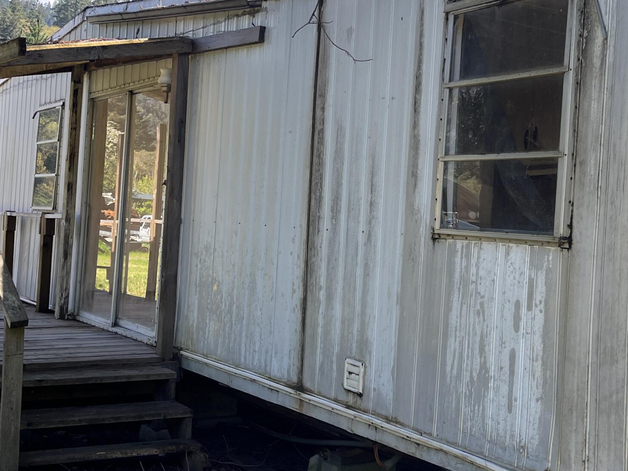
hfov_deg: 36.2
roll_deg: -3.6
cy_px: 208
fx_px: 962
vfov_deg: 27.5
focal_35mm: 53
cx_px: 322
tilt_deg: +0.8
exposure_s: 1/583
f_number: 1.6
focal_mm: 5.1
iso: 50
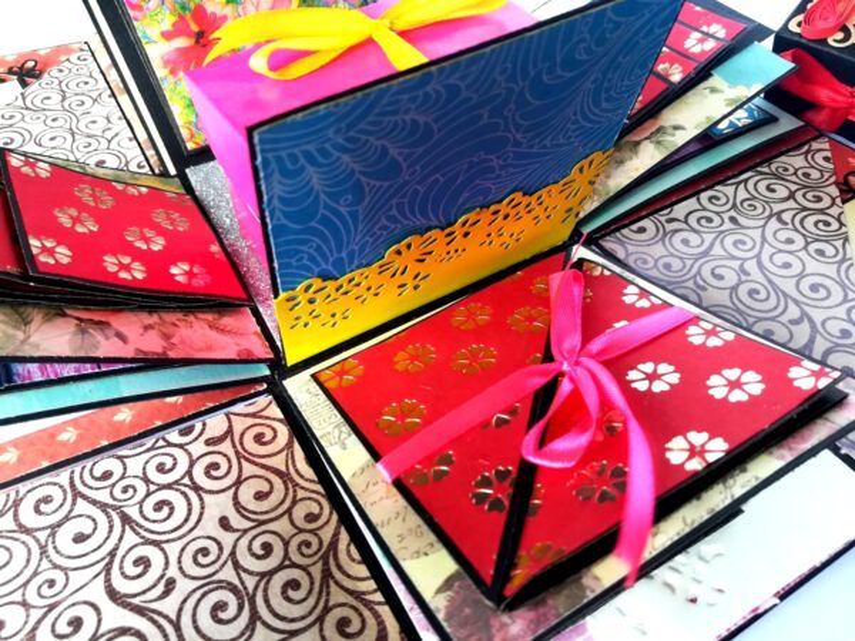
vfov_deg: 53.1
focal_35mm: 26
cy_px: 320
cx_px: 428
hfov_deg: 67.3
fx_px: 642
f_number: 2.2
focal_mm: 3.83
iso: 100
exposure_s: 1/50
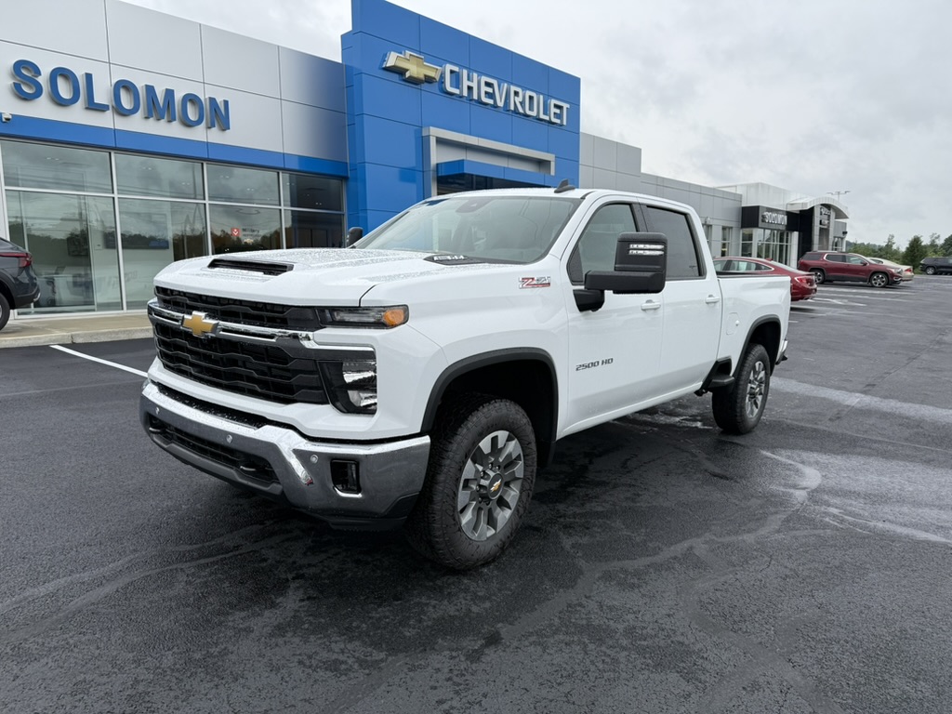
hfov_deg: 71.6
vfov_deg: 56.8
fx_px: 660
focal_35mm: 24
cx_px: 476
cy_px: 357
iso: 80
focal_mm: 6.76
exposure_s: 1/1230
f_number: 1.78
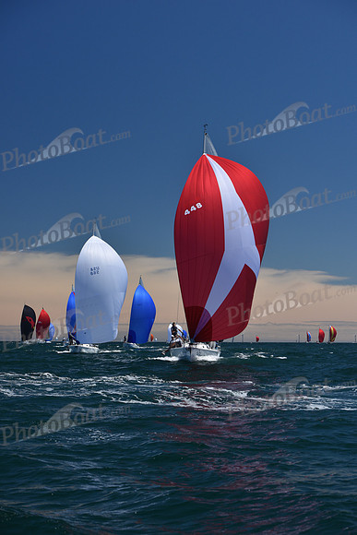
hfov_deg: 19.5
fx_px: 1041
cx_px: 178
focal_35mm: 70
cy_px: 268
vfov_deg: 28.8
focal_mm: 70
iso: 250
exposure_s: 1/800
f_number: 6.3
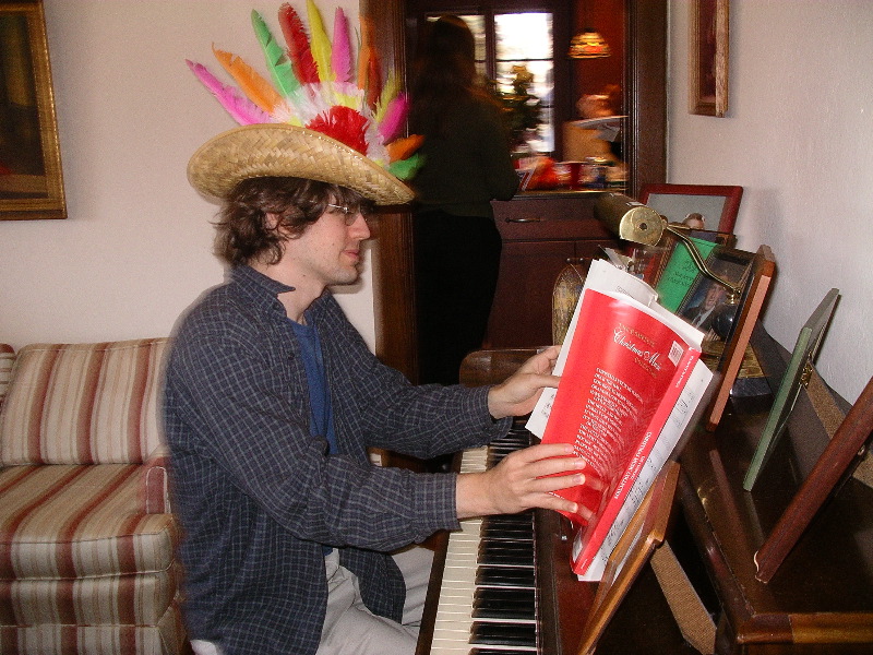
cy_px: 328
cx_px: 436
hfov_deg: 50.1
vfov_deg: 38.7
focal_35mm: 37
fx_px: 933
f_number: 2.8
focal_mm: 7.8
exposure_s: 1/40
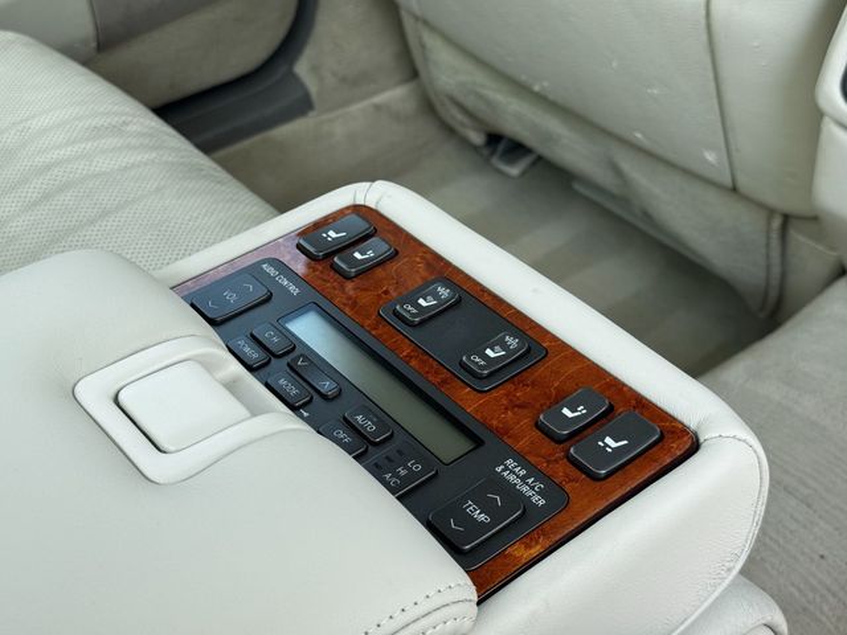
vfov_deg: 30.3
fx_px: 1174
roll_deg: +3.5
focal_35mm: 48
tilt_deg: -40.5
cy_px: 318
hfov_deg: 39.7
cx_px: 424
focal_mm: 6.76
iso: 64
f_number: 1.78
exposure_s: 1/627
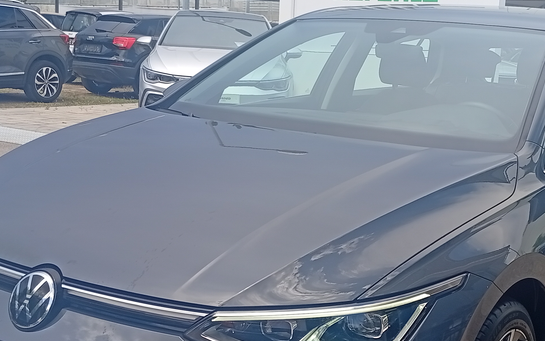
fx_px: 906
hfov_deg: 33.4
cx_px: 318
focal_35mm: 61
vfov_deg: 21.3
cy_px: 195
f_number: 1.8
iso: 51
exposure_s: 1/326
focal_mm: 3.98
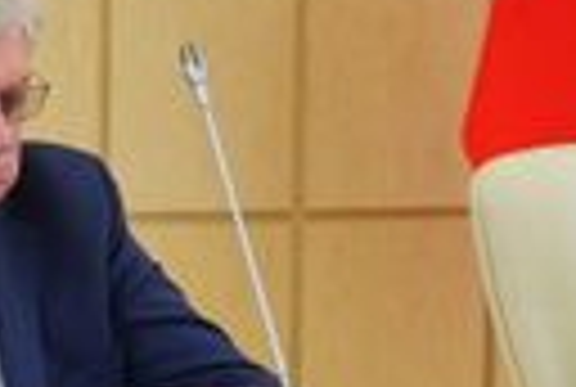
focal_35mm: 381
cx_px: -164
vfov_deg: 3.6
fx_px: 6110
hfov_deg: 5.4
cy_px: 477
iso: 2000
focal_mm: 70
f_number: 2.8
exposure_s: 1/250
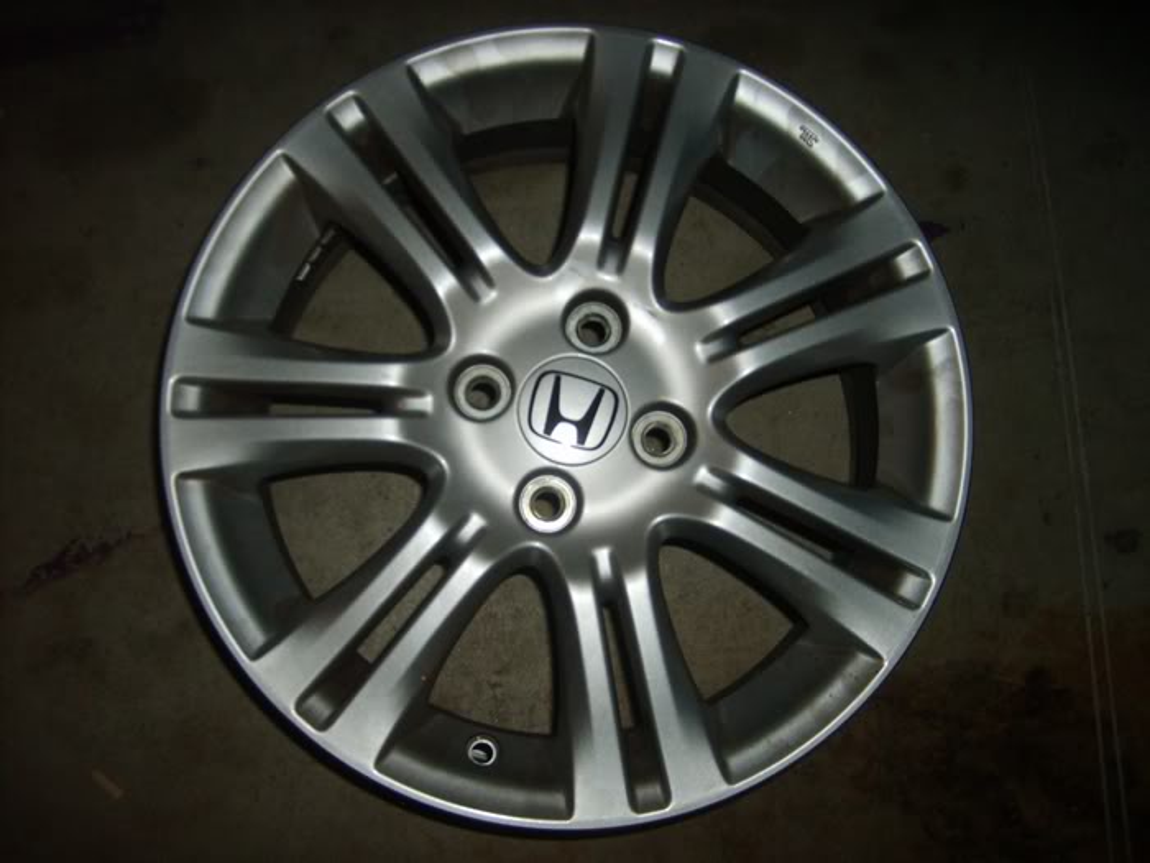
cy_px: 432
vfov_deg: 40.7
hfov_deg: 52.6
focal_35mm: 35
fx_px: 1163
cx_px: 575
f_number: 2.8
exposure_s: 1/45
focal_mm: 5.8
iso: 100
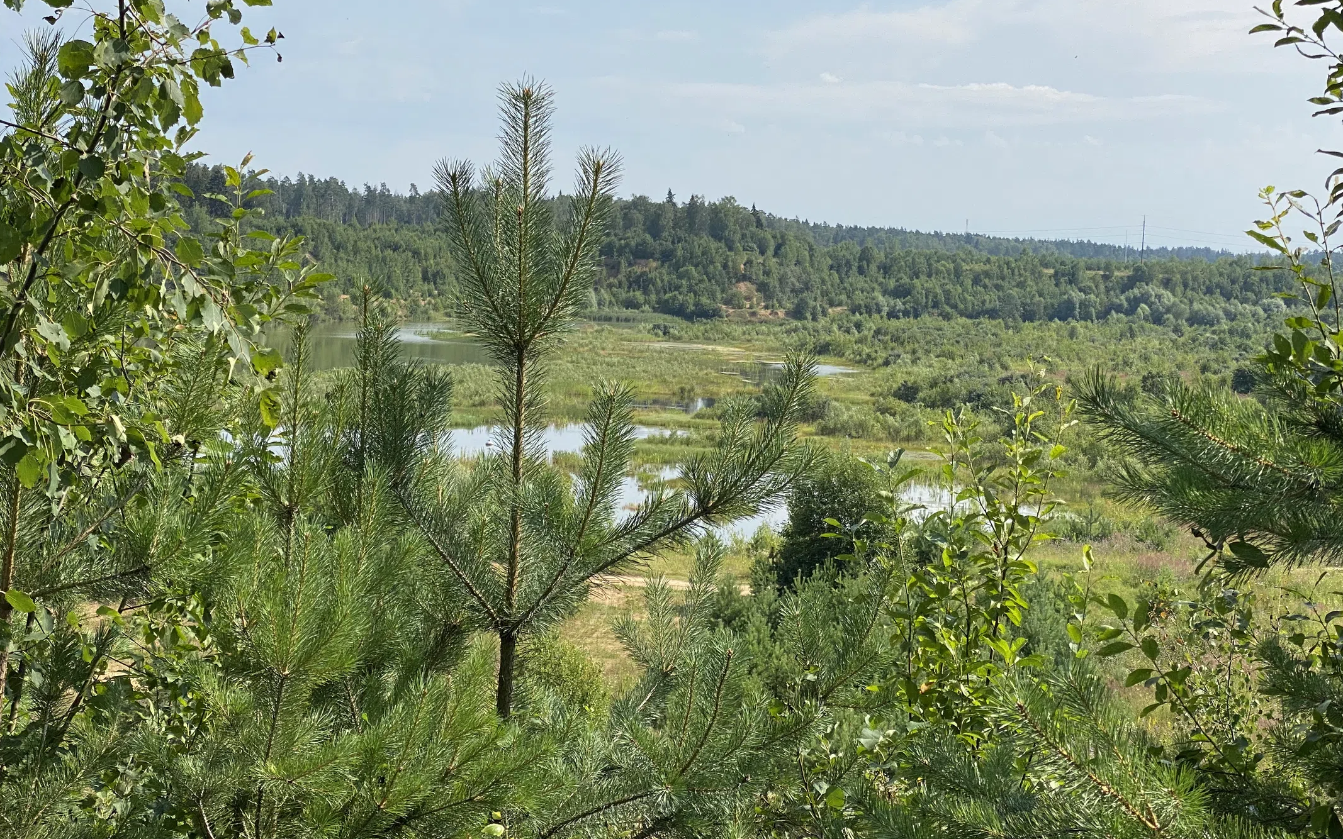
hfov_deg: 33.0
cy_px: 322
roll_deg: -2.4
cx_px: 670
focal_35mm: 62
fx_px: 2269
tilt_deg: -1.4
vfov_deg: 20.9
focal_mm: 6
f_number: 2
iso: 20
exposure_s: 1/2083
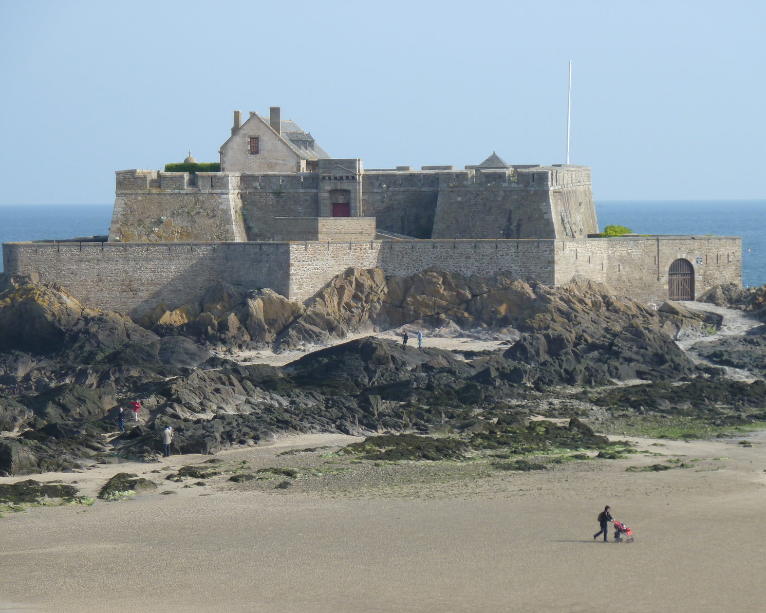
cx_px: 363
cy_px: 305
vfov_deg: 10.0
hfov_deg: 12.5
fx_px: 3492
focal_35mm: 154
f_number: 4.5
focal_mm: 24.1
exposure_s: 1/320
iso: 80
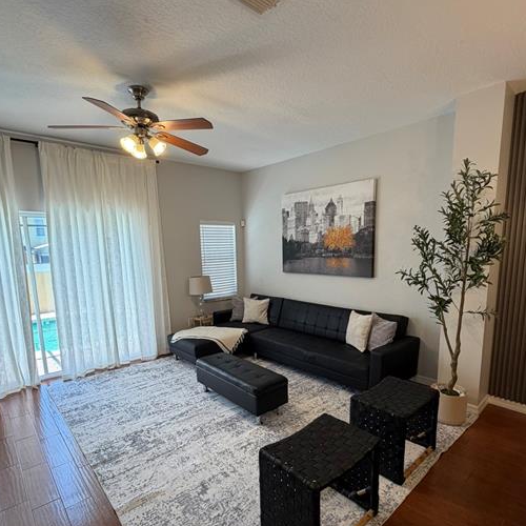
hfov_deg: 77.6
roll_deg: +0.6
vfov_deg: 77.2
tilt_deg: -9.2
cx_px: 276
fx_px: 327
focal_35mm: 19
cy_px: 301
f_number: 2.2
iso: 125
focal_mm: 2.22
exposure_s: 1/120
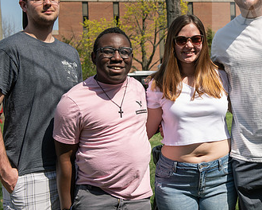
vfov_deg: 23.1
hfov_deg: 28.4
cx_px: 188
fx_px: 512
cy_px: 86
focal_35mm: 66
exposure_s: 1/640
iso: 160
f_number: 5.6
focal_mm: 40
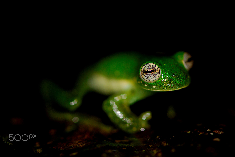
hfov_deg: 13.0
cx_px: 118
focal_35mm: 158
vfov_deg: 8.7
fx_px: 1029
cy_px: 78
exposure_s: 1/60
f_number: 4.2
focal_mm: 105
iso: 320
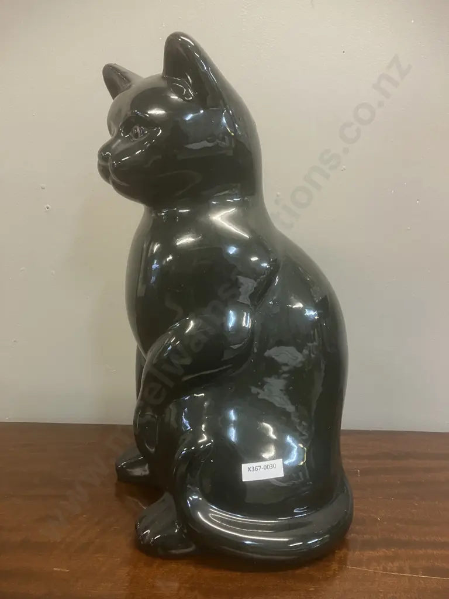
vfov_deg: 63.4
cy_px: 300
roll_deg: -4.0
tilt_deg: -6.5
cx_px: 224
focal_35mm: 28
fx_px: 484
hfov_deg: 49.7
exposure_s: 1/33
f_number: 1.8
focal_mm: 3.99
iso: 250
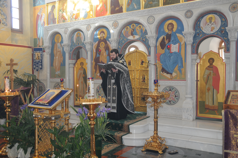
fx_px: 238
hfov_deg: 53.2
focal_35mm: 36
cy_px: 79
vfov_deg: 36.8
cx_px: 119
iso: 640
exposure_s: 1/40
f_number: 4
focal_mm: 24
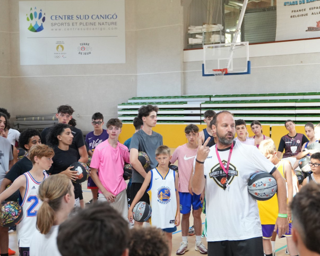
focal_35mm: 56
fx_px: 531
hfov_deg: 33.3
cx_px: 210
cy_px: 118
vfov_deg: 27.1
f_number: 2.8
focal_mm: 30
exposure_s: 1/320
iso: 1250
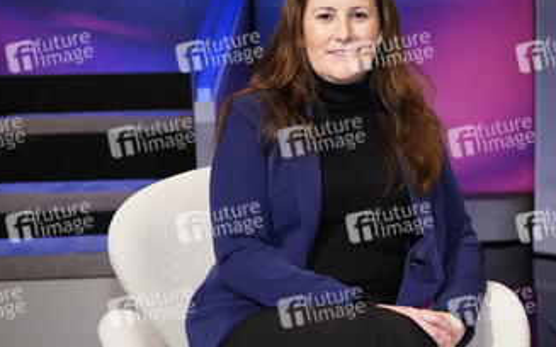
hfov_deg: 31.0
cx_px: 344
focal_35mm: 66
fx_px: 1000
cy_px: 180
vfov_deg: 19.7
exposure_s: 1/125
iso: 2000
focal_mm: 47
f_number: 5
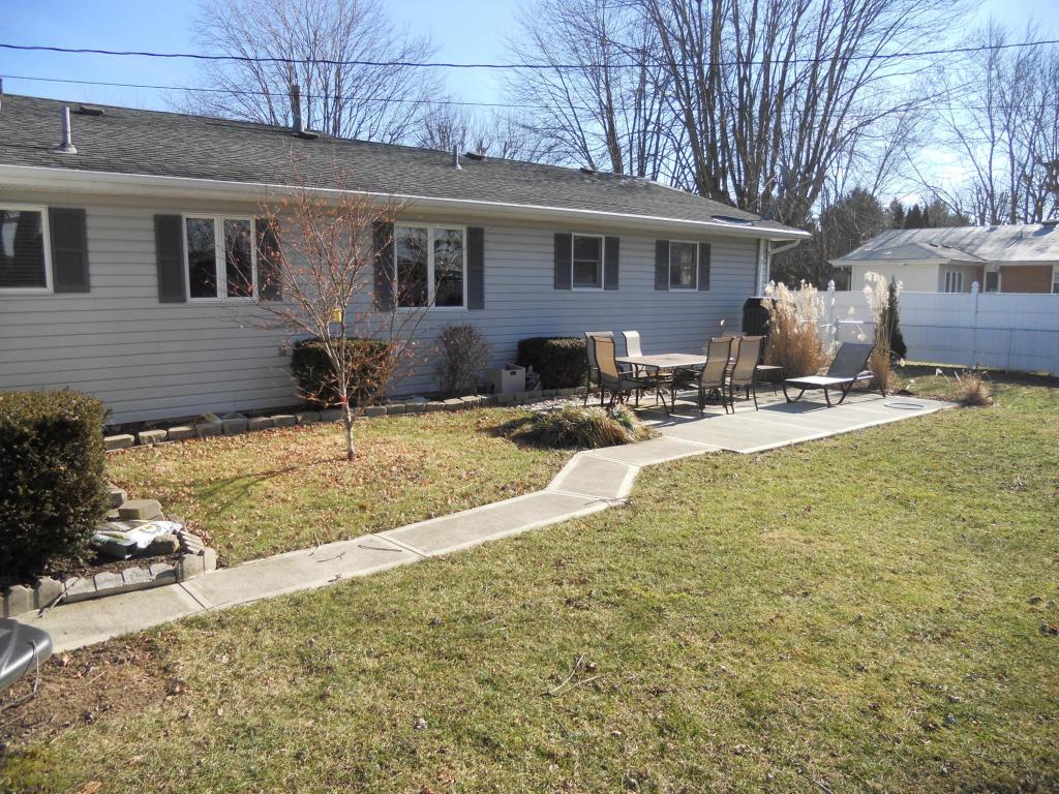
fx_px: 826
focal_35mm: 27
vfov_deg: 51.4
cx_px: 530
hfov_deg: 65.3
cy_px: 397
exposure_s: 1/500
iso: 80
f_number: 3.2
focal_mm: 4.9
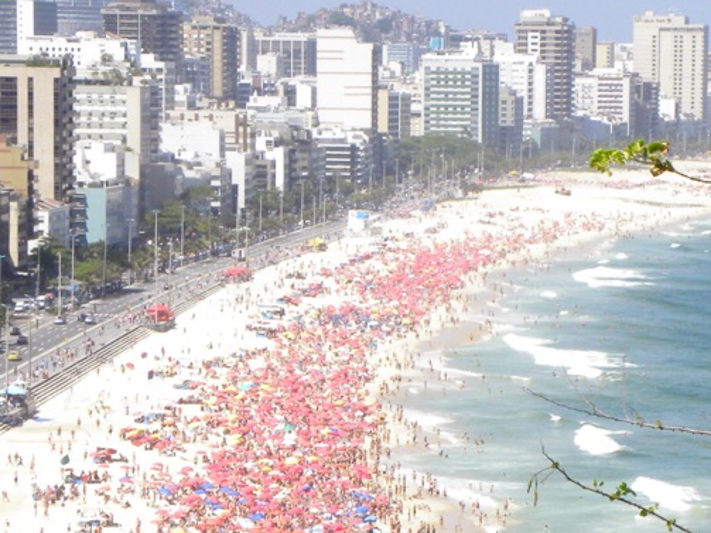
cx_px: 485
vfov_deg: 8.3
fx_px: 3676
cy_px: 301
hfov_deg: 11.0
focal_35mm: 179
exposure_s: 1/378
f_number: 7.1
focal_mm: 13.4
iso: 100
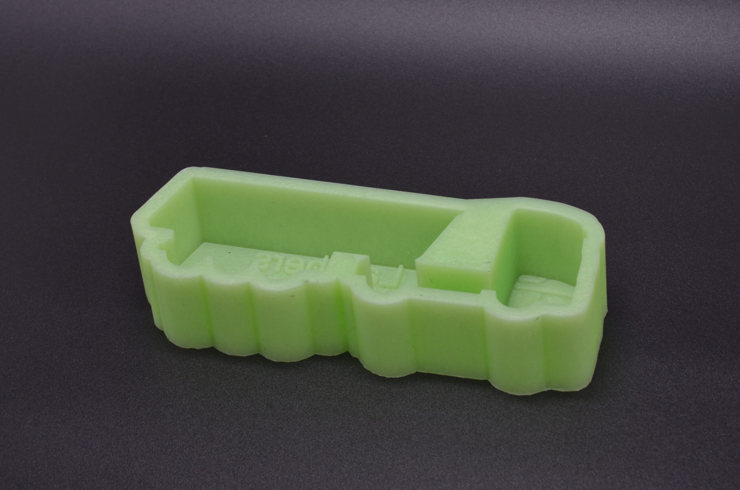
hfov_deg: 18.2
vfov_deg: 12.1
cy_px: 245
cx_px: 370
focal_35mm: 112
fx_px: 2308
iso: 200
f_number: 10
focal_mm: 75
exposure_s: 1/40
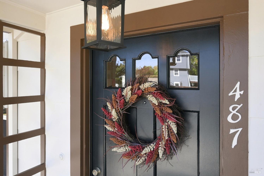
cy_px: 88
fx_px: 172
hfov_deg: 74.9
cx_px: 132
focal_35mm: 24
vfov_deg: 54.1
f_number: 8
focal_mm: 23.5
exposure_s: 1/500
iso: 2000
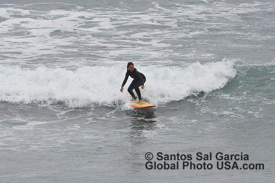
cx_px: 138
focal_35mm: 825
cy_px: 92
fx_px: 6293
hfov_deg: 2.5
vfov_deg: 1.7
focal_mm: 550
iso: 1250
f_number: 11
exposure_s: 1/1600
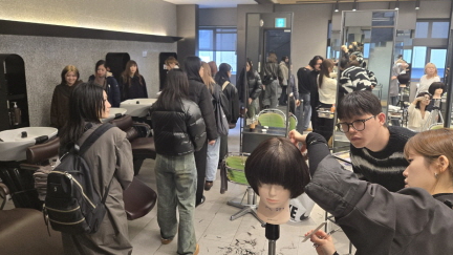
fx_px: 312
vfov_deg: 44.0
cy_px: 92
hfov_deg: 71.9
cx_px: 232
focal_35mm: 26
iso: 200
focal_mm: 5.4
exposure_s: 1/120
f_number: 1.8
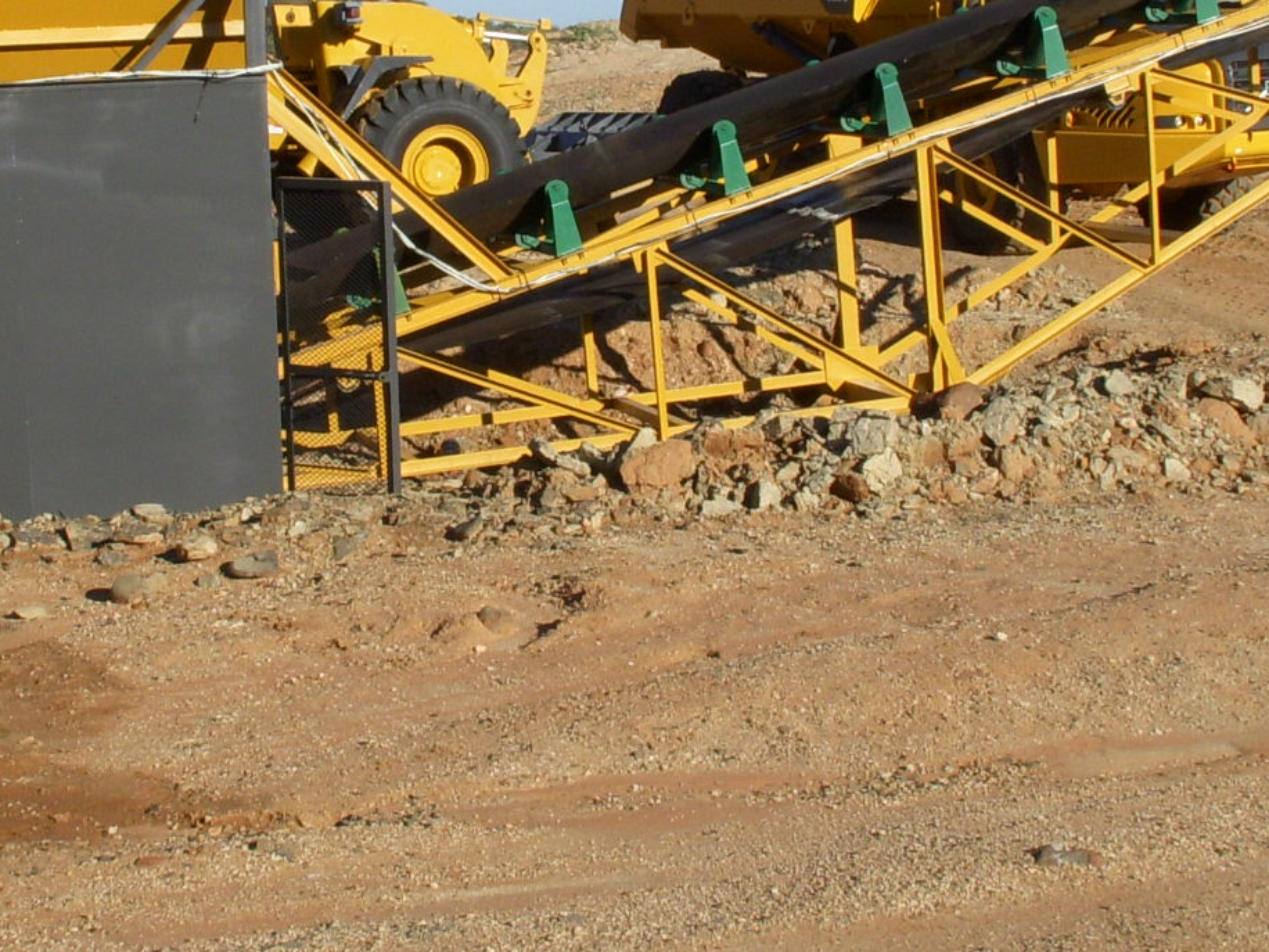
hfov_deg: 23.0
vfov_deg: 17.3
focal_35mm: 85
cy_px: 266
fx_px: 3116
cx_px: 526
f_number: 6.6
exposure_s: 1/400
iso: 100
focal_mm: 6.3
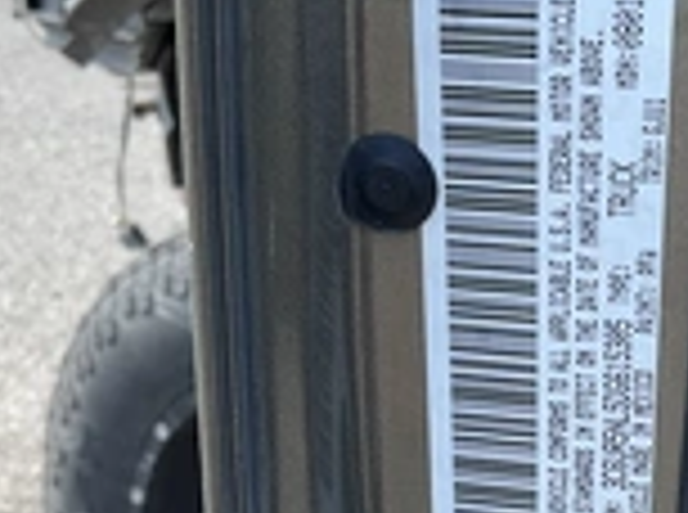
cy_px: 504
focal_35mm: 76
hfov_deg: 25.2
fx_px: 1507
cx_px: 571
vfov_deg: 18.8
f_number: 1.8
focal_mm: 3
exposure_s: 1/146
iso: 20
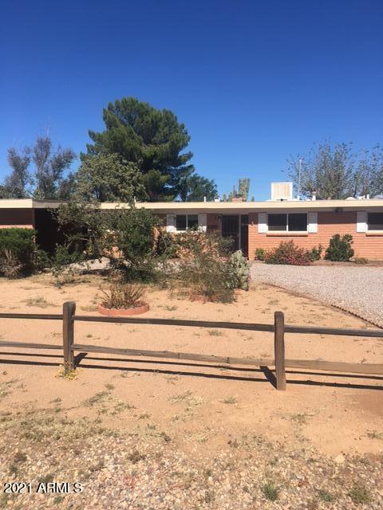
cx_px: 192
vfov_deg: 61.7
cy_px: 255
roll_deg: +0.9
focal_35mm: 29
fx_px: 428
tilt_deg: -2.6
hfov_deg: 48.2
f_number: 2.2
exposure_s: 1/1789
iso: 25
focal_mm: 4.15
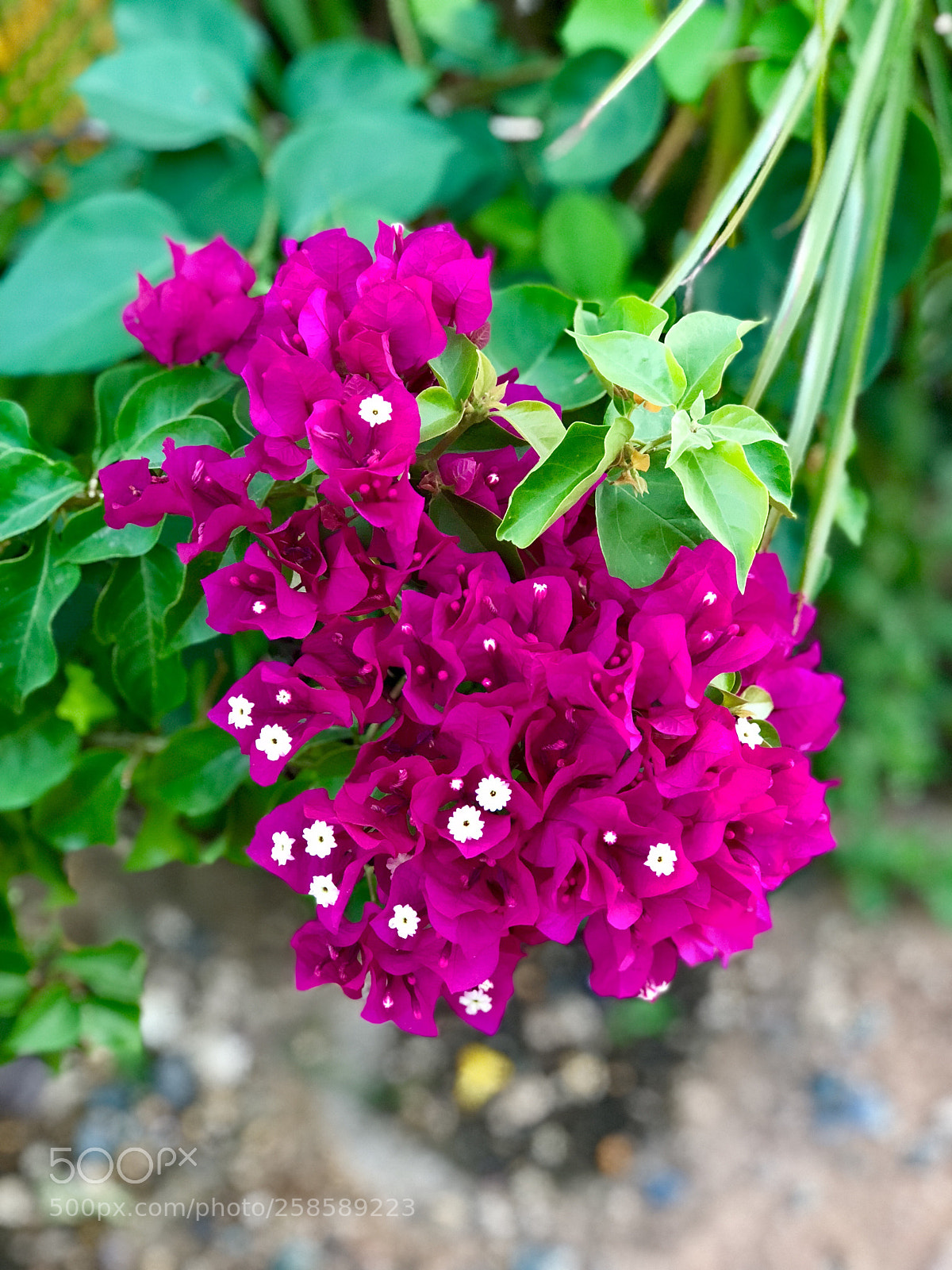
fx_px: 2090
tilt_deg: -32.6
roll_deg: +2.9
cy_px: 635
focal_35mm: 57
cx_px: 476
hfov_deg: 25.7
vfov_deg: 33.8
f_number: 2.8
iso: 500
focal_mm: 6.6
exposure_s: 1/60
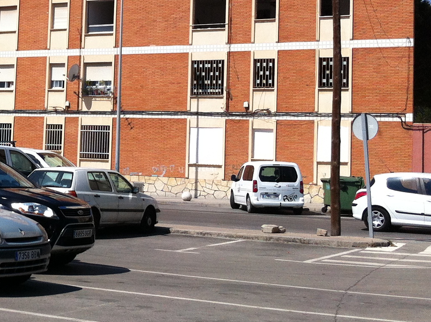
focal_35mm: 89
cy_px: 40
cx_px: -55
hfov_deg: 20.9
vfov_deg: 16.4
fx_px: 1106
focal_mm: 3.85
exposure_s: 1/2320
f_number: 2.8
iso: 80
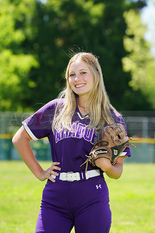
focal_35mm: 279
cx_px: 78
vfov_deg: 7.4
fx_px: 1804
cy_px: 116
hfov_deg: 4.9
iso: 200
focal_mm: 279
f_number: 9
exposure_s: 1/200
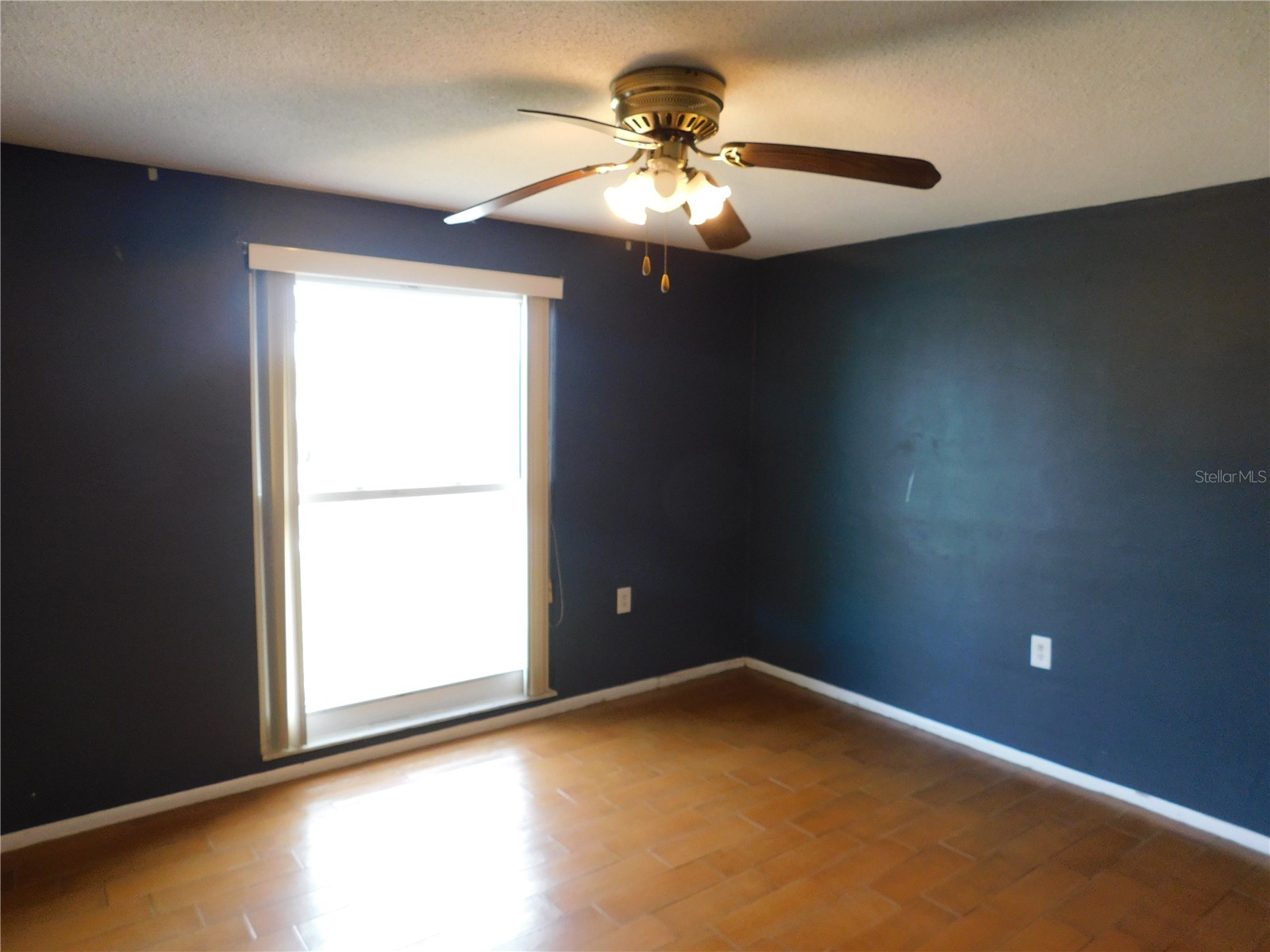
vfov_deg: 58.9
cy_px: 476
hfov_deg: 73.9
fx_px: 844
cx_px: 635
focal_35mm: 23
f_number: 3
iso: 220
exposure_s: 1/30
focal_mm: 4
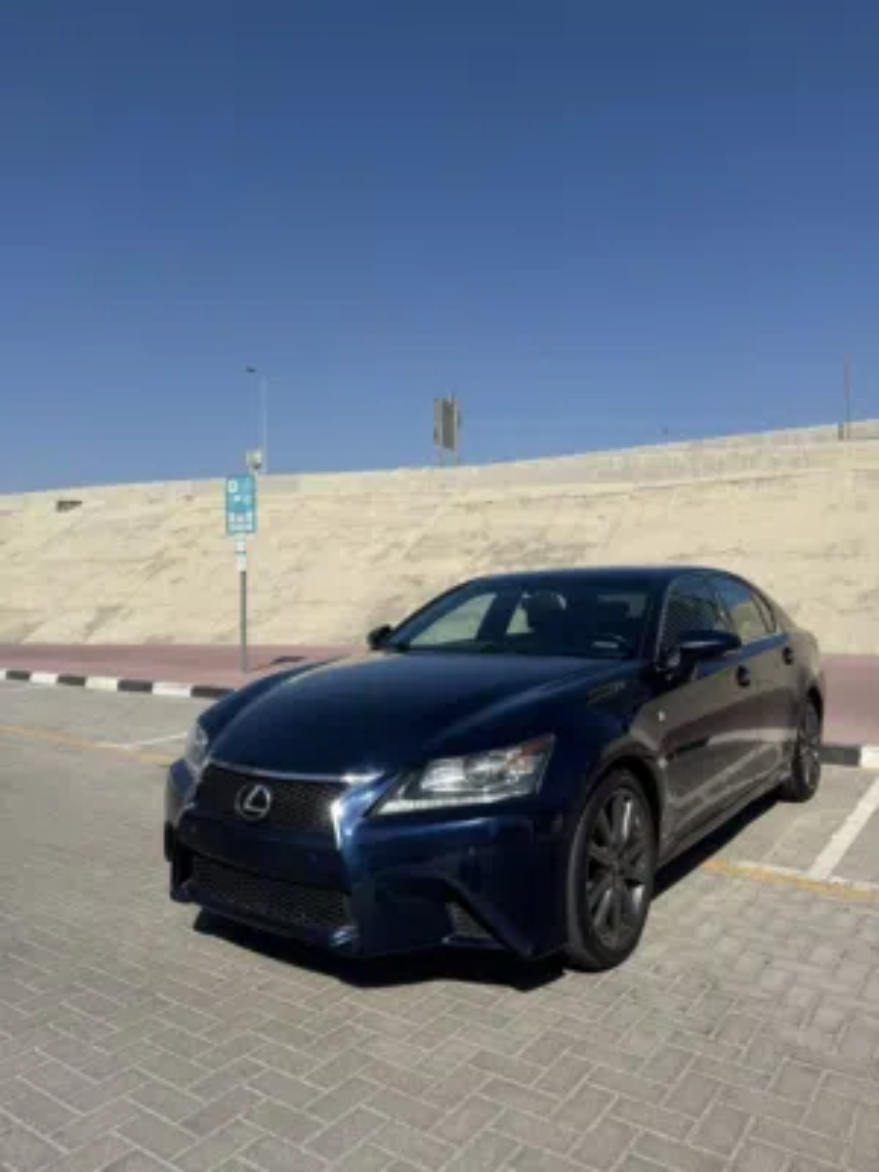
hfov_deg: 56.8
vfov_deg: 71.6
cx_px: 440
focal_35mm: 24
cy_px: 586
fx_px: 813
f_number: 1.78
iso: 80
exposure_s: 1/9009
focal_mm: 6.76
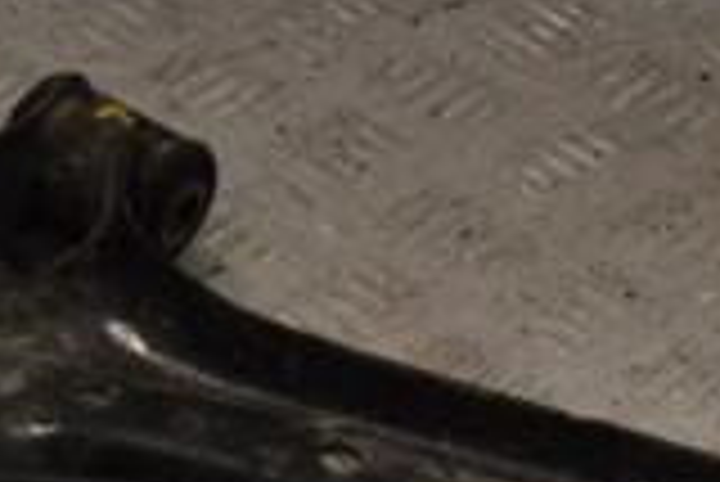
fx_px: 3383
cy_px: 369
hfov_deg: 12.0
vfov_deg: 8.1
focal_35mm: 169
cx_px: -36
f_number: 11
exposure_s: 1/500
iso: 3200
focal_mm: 30
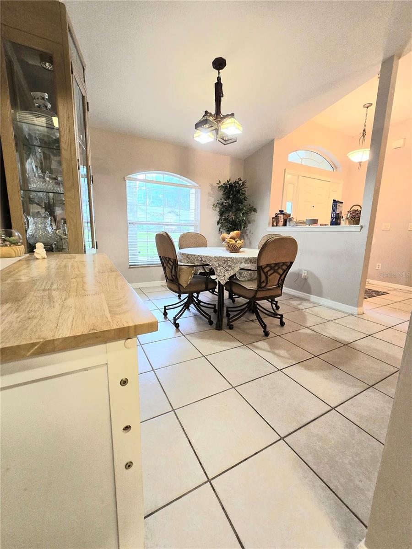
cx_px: 206
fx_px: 206
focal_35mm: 13
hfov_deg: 89.9
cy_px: 274
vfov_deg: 106.2
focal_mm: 2.2
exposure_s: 1/60.2
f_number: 2.2
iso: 200
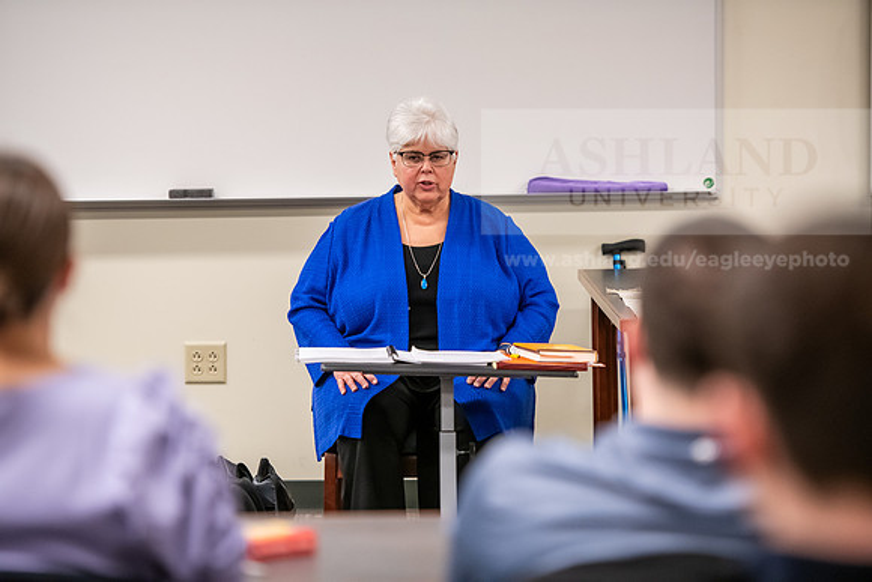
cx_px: 436
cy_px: 291
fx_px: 3271
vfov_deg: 10.2
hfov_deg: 15.2
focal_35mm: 135
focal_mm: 135
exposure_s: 1/200
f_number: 2.8
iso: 2500
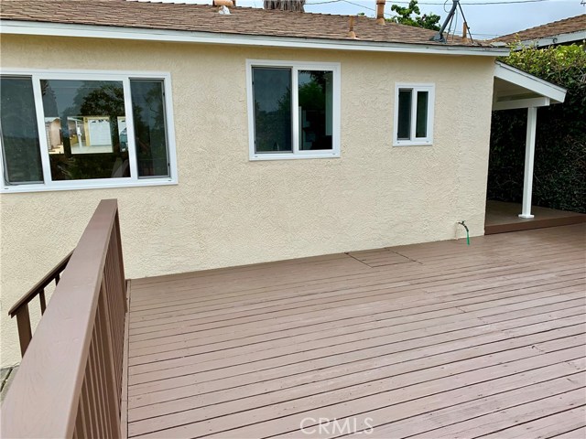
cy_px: 220
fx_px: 440
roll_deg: +1.5
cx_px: 293
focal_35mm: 26
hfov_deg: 67.3
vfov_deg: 53.1
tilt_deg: -10.0
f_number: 1.8
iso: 25
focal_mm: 4.25
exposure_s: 1/2208
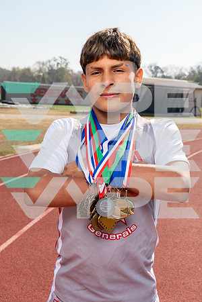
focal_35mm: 52
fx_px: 438
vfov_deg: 38.2
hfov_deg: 26.0
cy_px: 151
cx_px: 101
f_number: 9
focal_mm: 52
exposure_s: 1/200
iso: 125
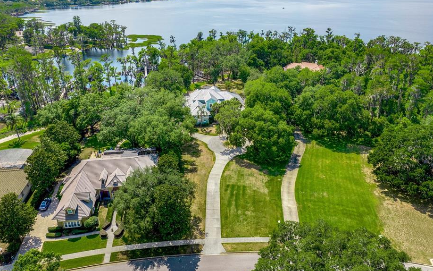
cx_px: 213
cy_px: 118
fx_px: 295
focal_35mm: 25
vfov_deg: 49.2
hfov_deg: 72.5
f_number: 2.8
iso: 100
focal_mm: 8.38
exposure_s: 1/320
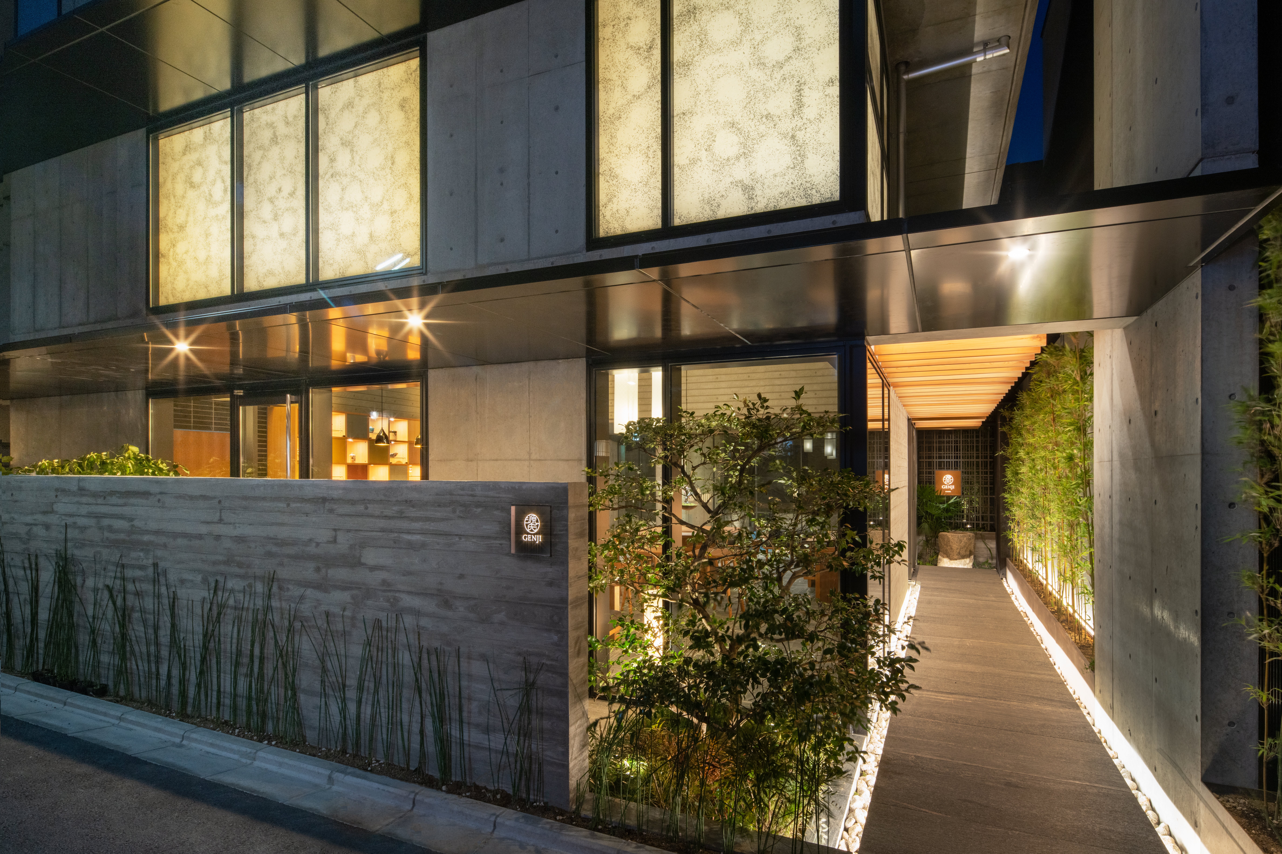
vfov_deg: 70.4
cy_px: 427
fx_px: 605
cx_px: 641
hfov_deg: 93.3
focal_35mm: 17
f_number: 16
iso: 400
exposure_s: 1/1.25
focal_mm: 17
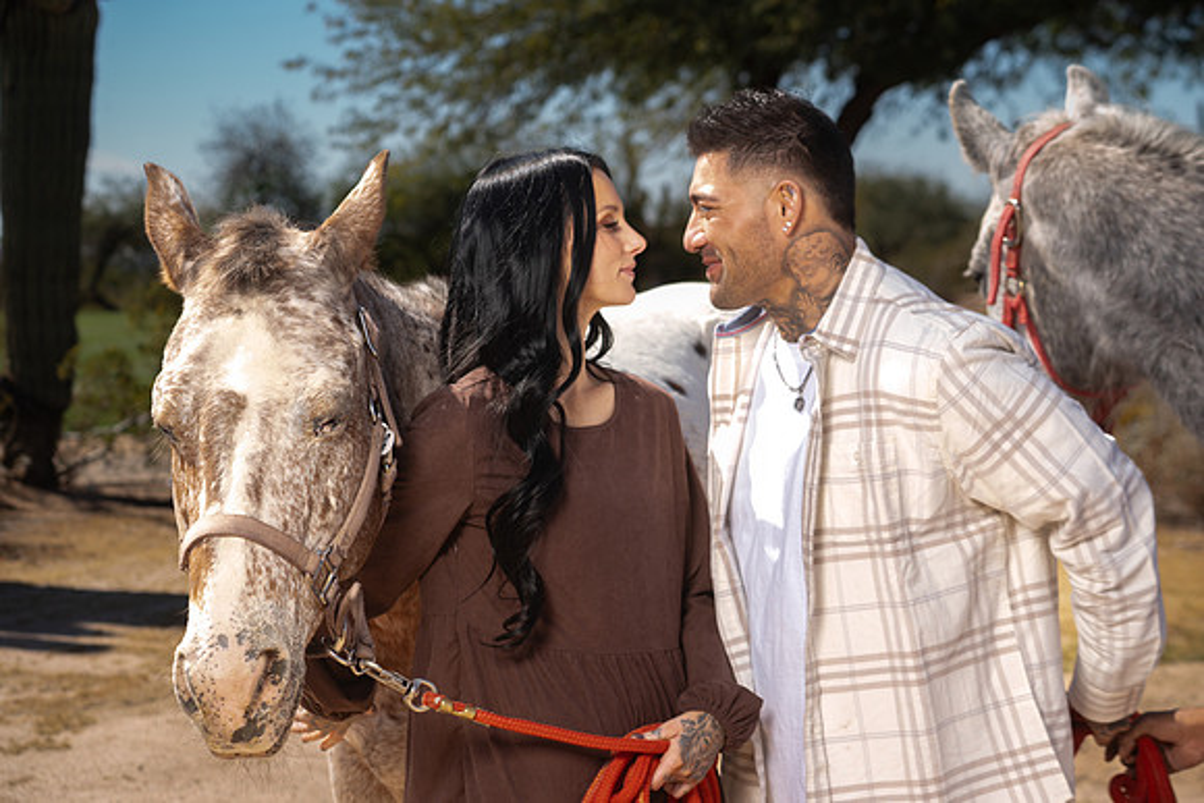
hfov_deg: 28.1
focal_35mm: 72
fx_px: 2408
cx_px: 602
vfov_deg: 18.9
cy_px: 402
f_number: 5.6
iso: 50
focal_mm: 72
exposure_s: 1/250
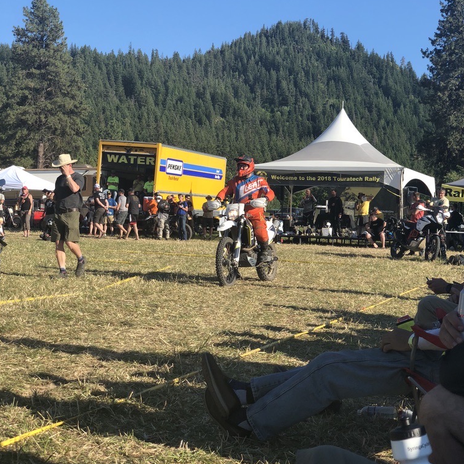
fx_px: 940
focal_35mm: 62
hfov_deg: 27.7
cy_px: 201
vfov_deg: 27.7
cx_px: 231
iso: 16
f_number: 2.4
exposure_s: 1/558
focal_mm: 6
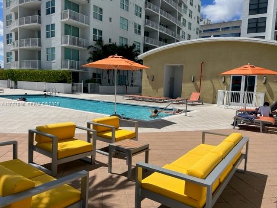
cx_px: 138
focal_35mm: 26
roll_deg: -2.2
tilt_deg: -6.2
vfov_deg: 53.1
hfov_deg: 67.3
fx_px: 208
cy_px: 104
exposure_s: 1/6494
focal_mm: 5.1
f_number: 1.6
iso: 50
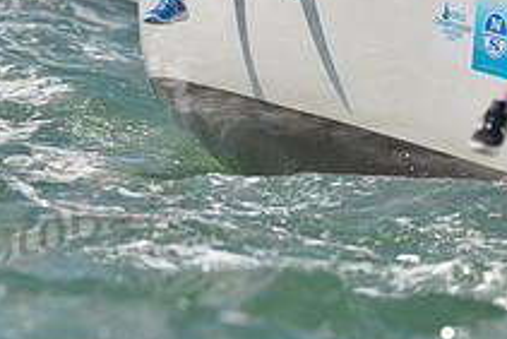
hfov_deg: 1.9
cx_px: 380
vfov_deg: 1.3
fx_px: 15459
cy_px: 64
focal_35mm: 1097
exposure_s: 1/1250
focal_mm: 400
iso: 280
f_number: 9
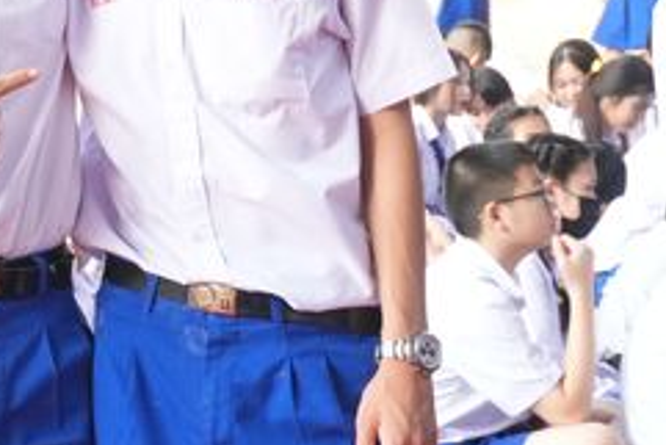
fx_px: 4313
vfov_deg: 5.9
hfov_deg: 8.6
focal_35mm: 233
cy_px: 8
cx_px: -307
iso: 1000
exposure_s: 1/60
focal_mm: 50
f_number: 9
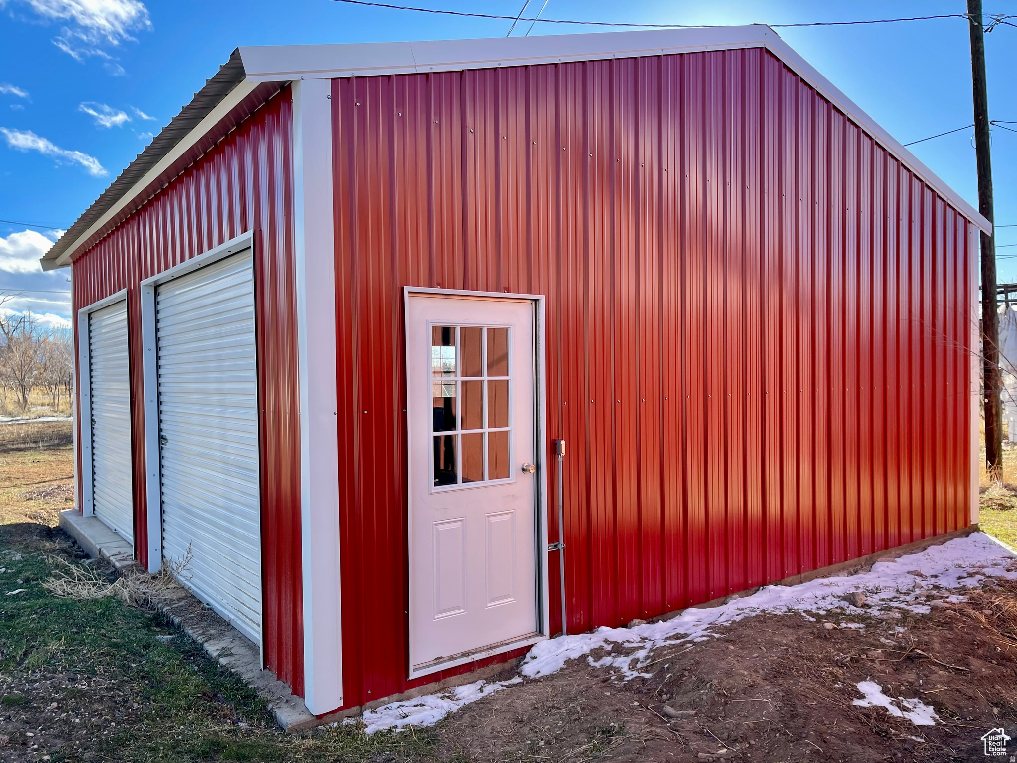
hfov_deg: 69.4
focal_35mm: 25
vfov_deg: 54.9
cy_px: 382
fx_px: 734
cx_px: 508
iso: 32
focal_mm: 5.1
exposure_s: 1/801
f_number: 1.6
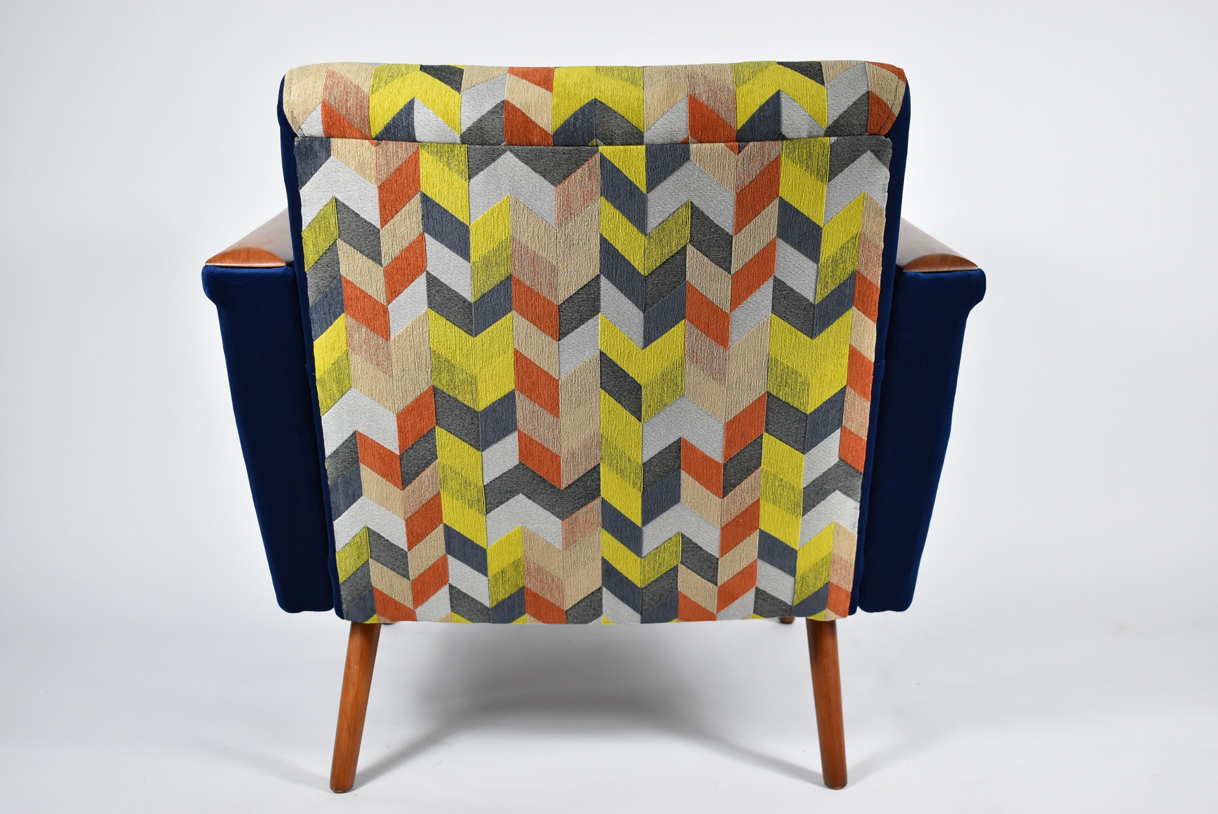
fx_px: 1761
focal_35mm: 52
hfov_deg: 38.2
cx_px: 597
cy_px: 406
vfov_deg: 26.0
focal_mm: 34
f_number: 4.5
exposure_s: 1/125
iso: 1100
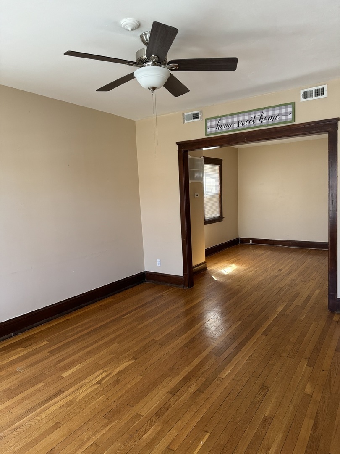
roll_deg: +2.8
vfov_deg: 71.6
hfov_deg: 56.8
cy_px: 227
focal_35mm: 24
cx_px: 170
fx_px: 314
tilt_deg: -5.2
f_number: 1.78
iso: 200
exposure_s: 1/117
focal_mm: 6.76
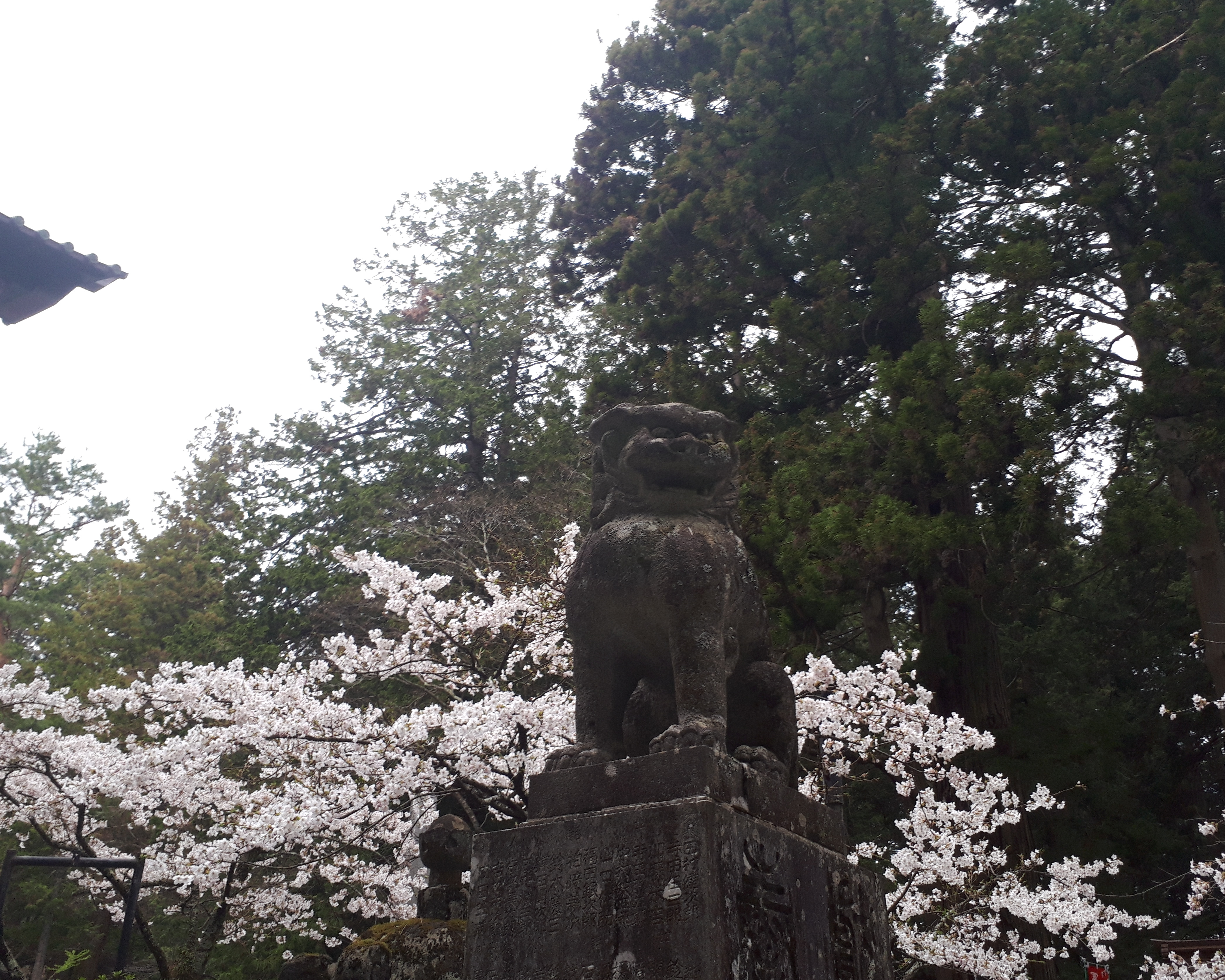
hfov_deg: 60.4
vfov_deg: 50.0
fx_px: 1051
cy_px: 484
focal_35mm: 29
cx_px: 627
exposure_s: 1/253
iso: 40
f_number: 1.9
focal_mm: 3.6
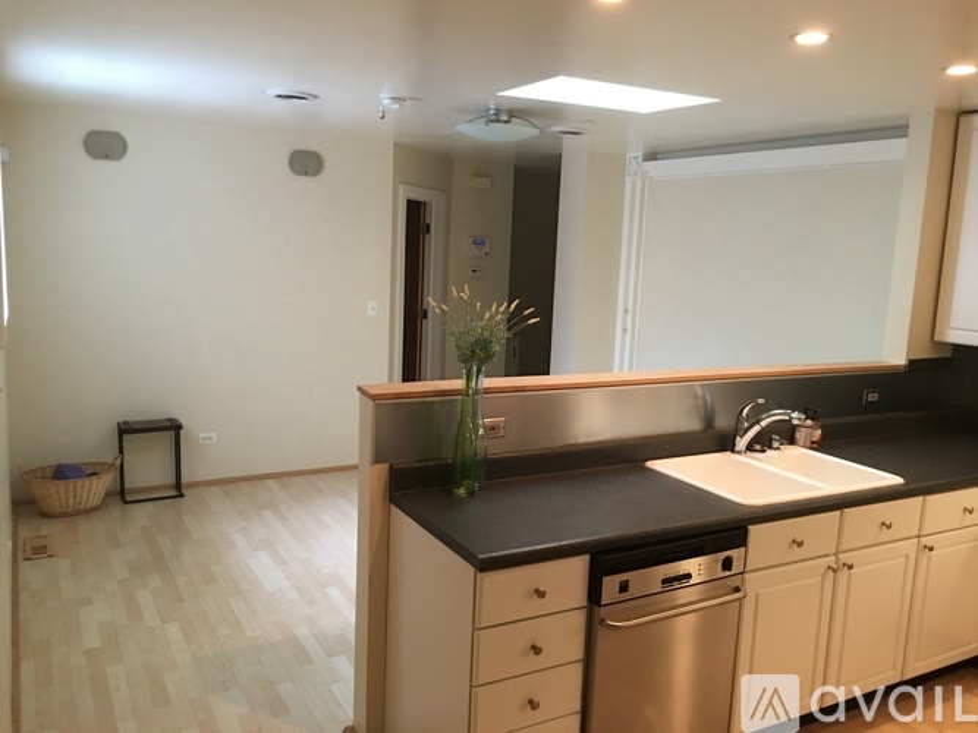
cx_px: 489
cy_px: 366
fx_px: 819
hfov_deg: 61.7
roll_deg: -2.9
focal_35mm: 29
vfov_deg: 48.2
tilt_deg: -7.1
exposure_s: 1/10
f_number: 2.2
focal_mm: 4.15
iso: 80
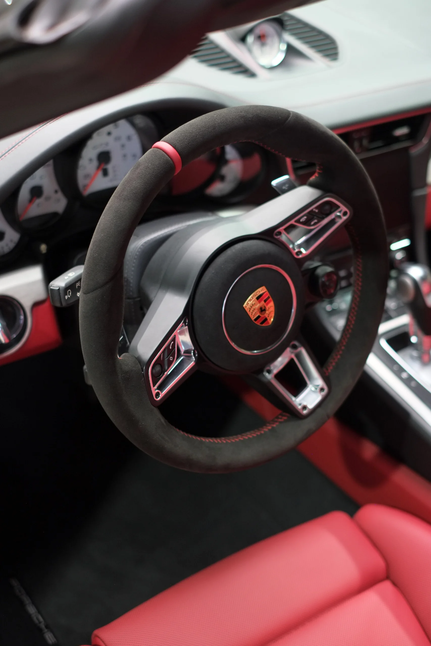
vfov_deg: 37.5
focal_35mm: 53
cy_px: 323
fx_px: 952
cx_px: 216
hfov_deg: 25.5
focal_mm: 35
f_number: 2
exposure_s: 1/60
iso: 800
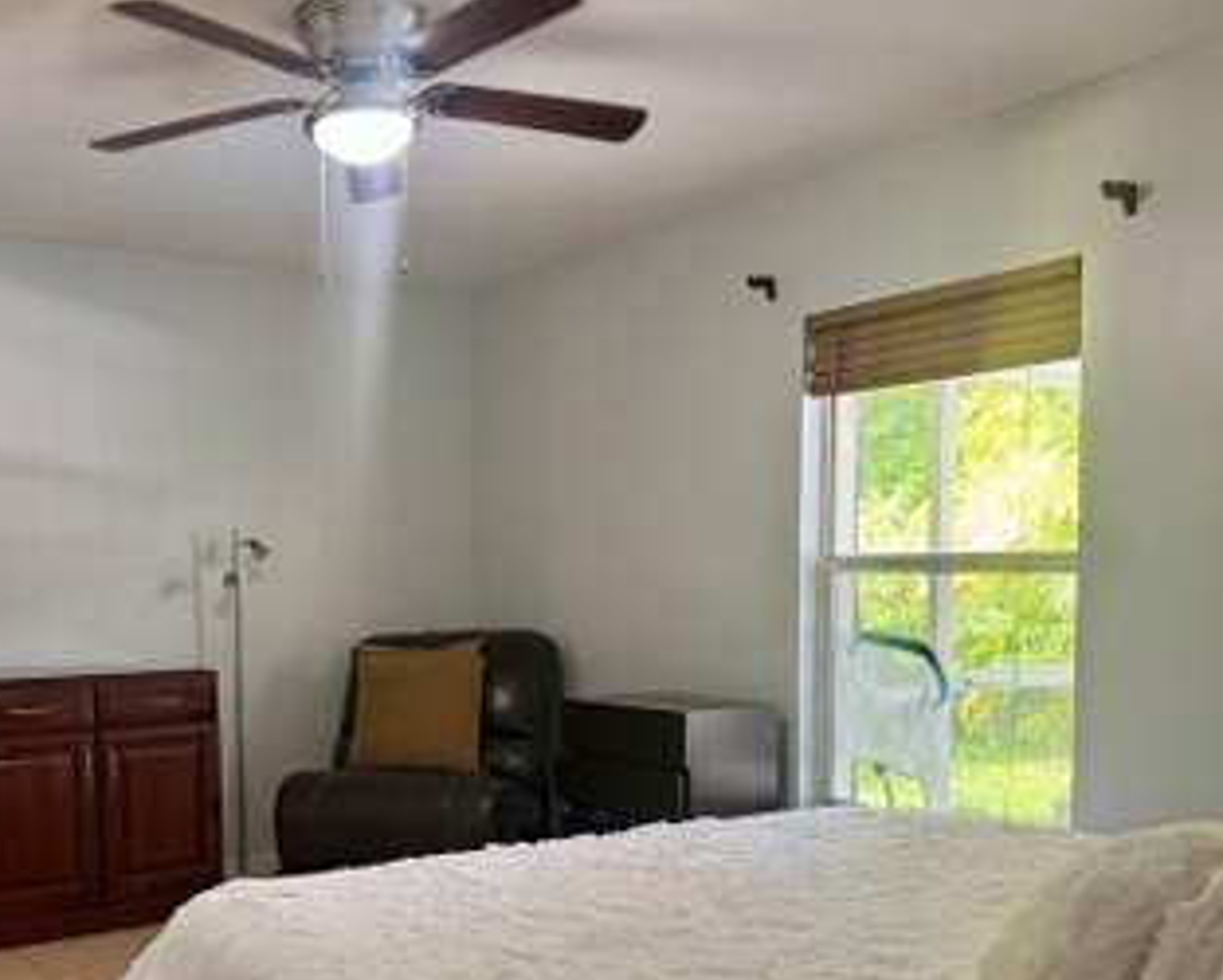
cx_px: 376
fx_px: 1304
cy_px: 666
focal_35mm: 36
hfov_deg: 49.1
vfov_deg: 40.6
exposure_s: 1/60
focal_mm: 6.76
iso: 250
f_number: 1.78
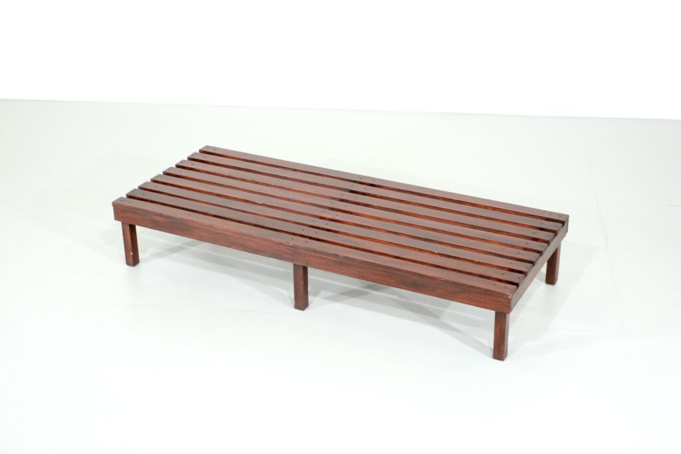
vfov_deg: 25.5
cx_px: 340
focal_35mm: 53
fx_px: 1003
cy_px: 227
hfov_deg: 37.5
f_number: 5.6
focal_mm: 35
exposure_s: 1/45
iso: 800
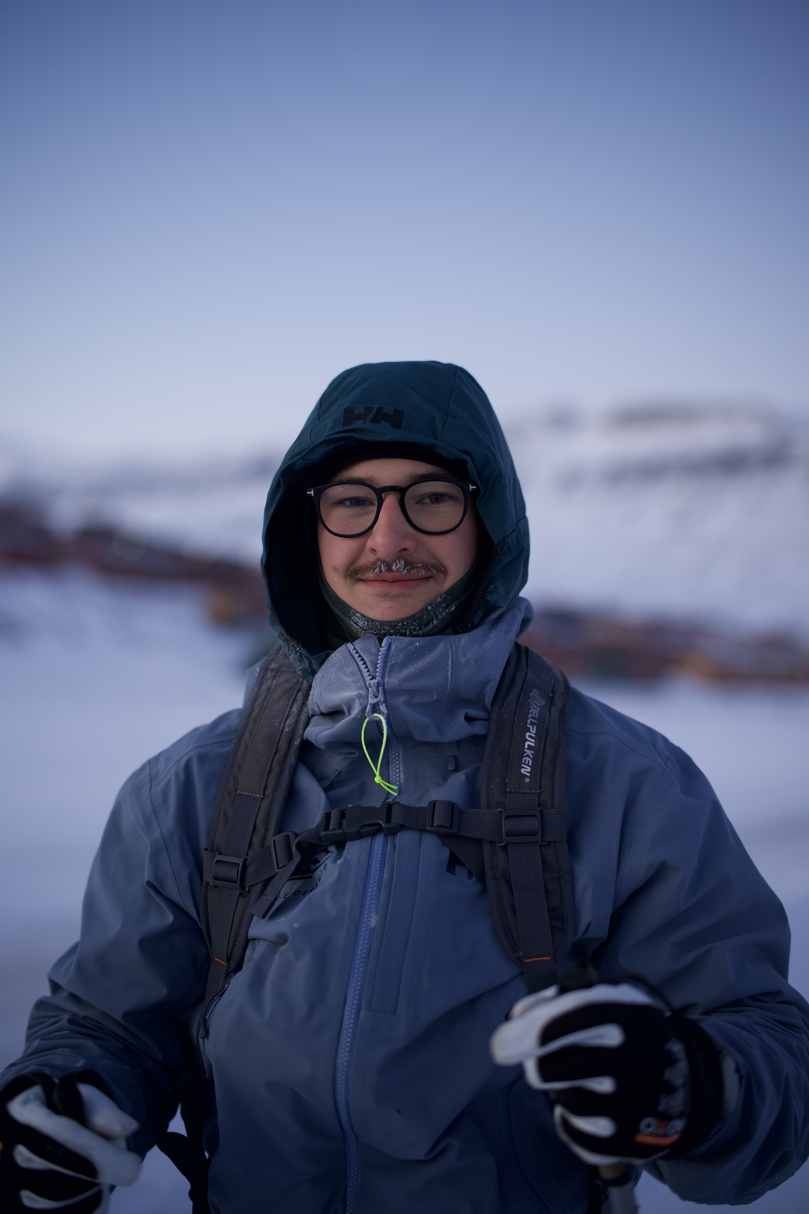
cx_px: 404
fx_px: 1685
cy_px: 607
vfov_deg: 39.6
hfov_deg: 27.0
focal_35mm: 50
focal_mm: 50
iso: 500
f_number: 1.6
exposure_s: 1/640
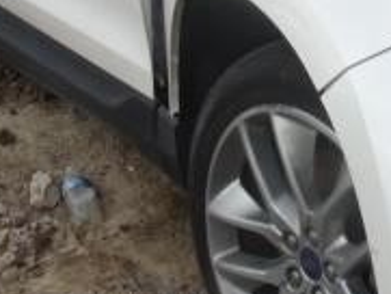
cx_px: 348
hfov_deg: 18.3
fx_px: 1198
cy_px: 76
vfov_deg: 13.9
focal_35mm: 106
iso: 80
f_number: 3.3
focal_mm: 4.3
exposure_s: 1/420
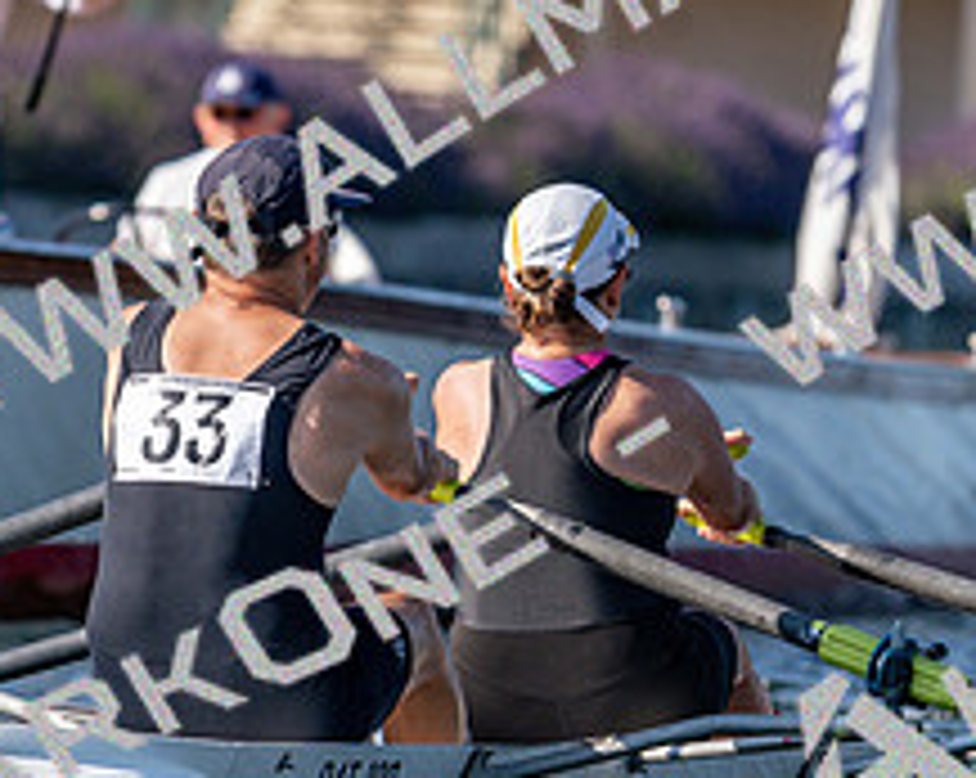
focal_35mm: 814
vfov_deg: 1.9
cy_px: 461
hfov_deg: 2.4
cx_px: 414
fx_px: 23481
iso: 320
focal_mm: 324
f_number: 6.3
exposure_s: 1/1600
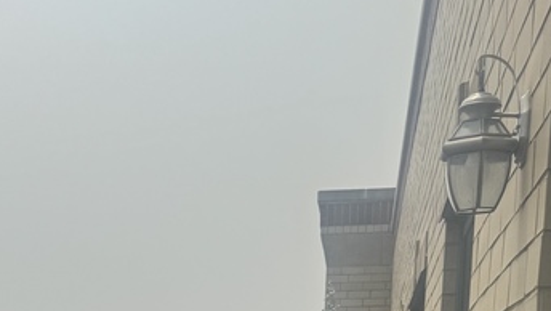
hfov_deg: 25.5
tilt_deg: -14.5
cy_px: 758
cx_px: 125
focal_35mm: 82
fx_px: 1199
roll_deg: +1.2
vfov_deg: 11.8
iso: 80
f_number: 1.78
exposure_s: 1/9009
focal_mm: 6.76
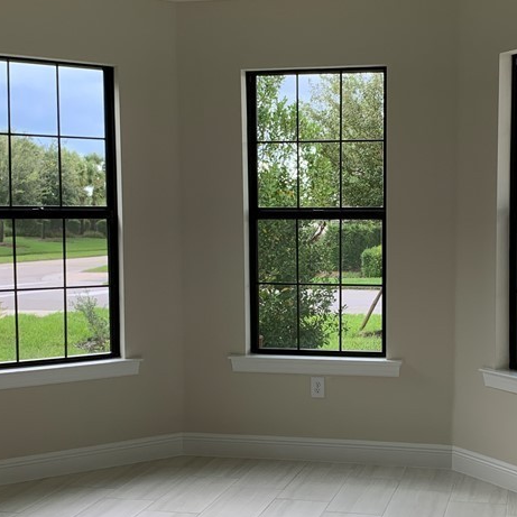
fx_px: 862
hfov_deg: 33.0
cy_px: 287
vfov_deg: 33.4
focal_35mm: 51
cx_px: 366
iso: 50
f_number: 1.8
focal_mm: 4.25
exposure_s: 1/60
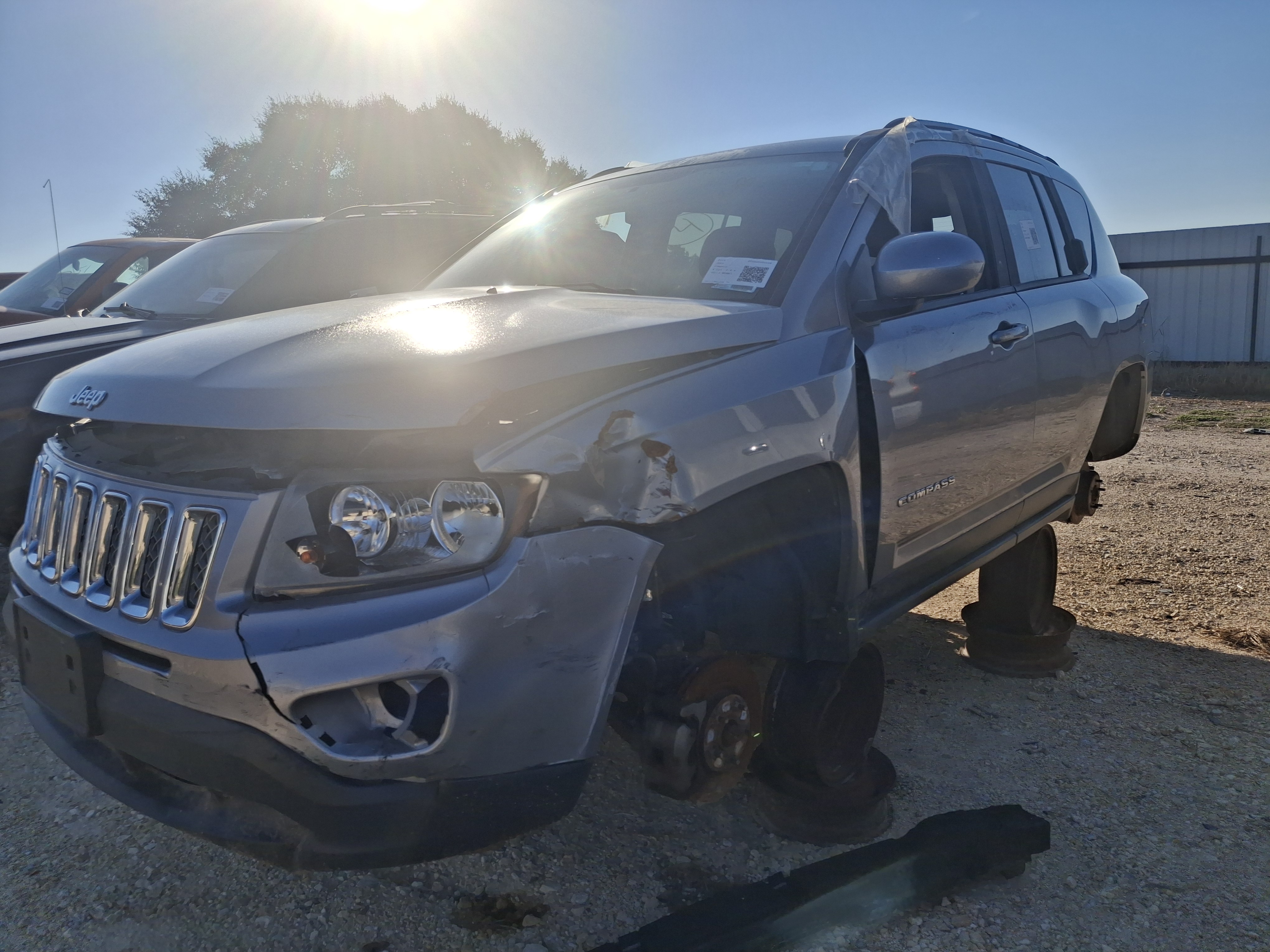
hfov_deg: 69.4
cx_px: 635
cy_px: 476
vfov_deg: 54.9
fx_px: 917
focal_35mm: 25
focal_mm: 4.69
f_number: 1.8
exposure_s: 1/4926
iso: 32
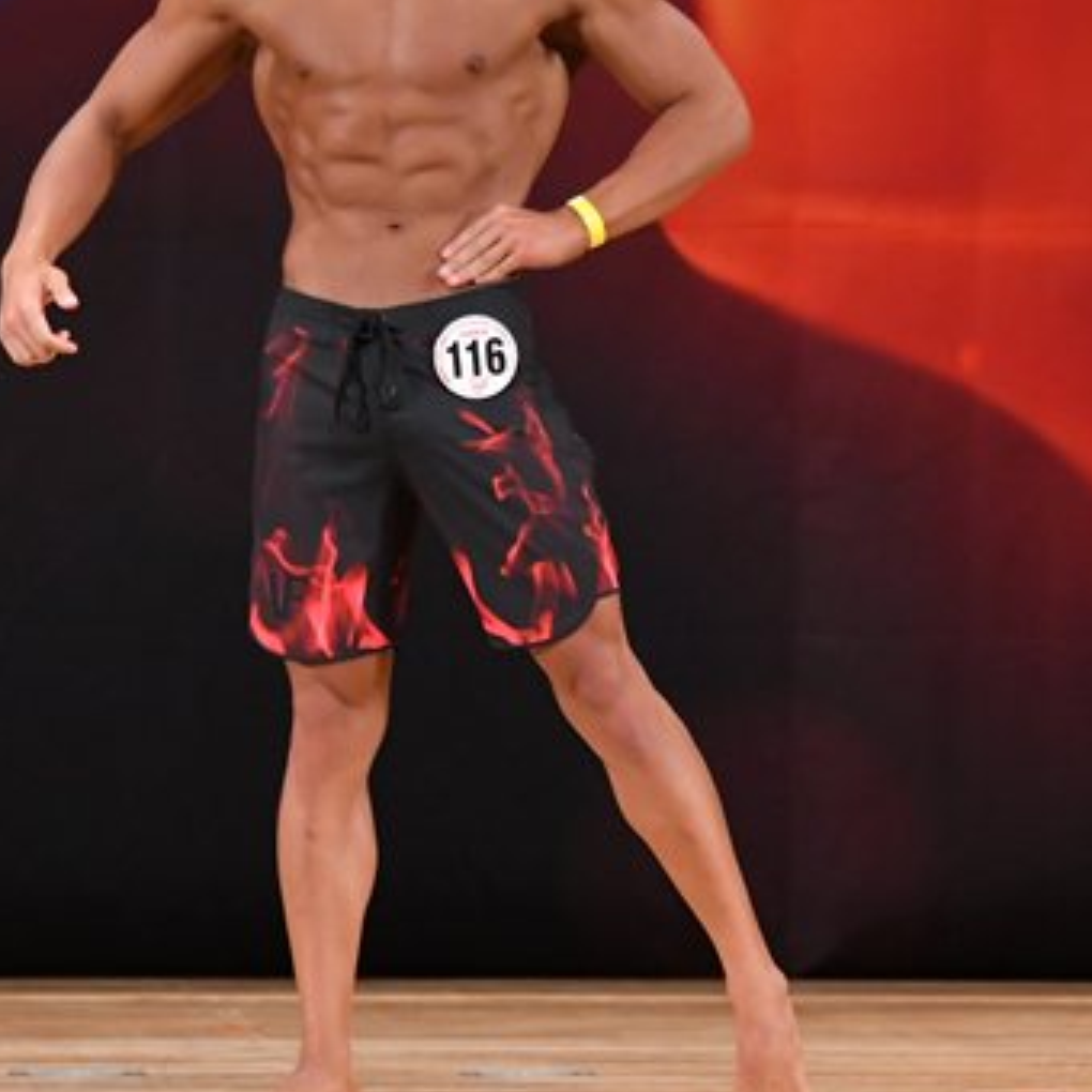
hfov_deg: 3.8
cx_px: 615
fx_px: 16596
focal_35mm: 465
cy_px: 466
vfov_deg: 3.8
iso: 3200
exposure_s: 1/400
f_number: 5.6
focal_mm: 160
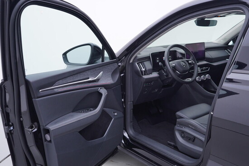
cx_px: 124
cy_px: 83
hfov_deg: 53.1
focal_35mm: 36
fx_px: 249
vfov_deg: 36.9
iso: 125
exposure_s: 1/50
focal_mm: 24
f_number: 3.2
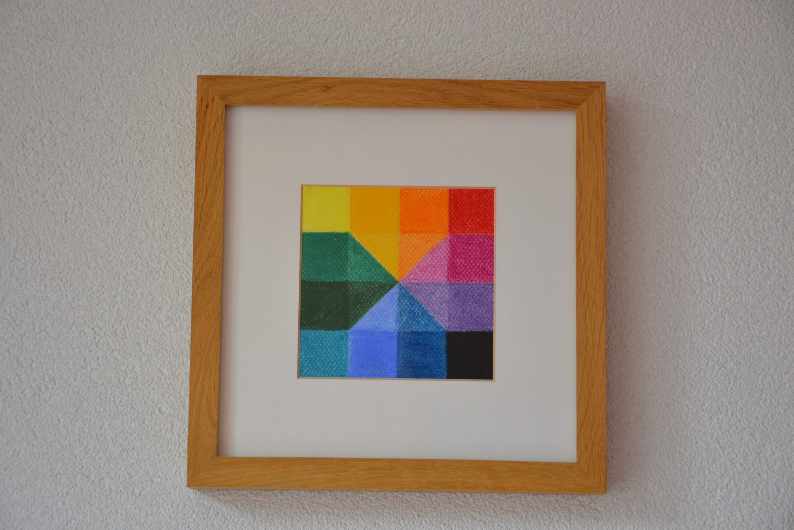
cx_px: 397
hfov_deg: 21.9
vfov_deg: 14.7
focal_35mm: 93
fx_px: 2051
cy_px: 265
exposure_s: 1/100
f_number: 5.3
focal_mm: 62
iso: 400
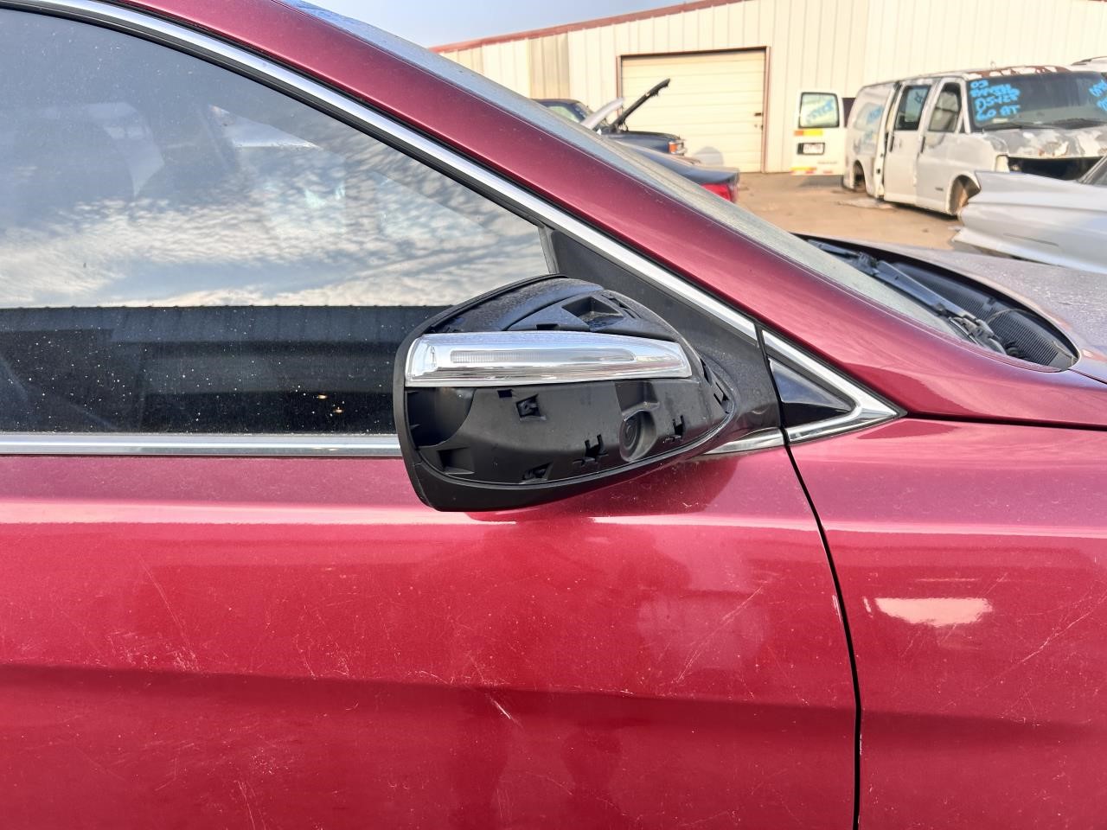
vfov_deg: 53.1
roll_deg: +2.4
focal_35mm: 26
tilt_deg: -20.3
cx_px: 554
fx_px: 831
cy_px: 415
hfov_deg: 67.3
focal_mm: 5.7
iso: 50
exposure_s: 1/678
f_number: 1.5
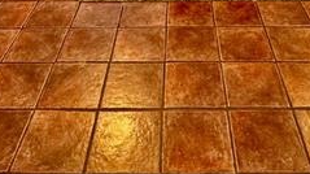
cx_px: 169
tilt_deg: -8.6
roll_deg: +0.7
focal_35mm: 49
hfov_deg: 42.1
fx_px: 402
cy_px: -165
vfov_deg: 17.8
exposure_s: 1/120
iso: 320
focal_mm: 2.22
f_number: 2.2
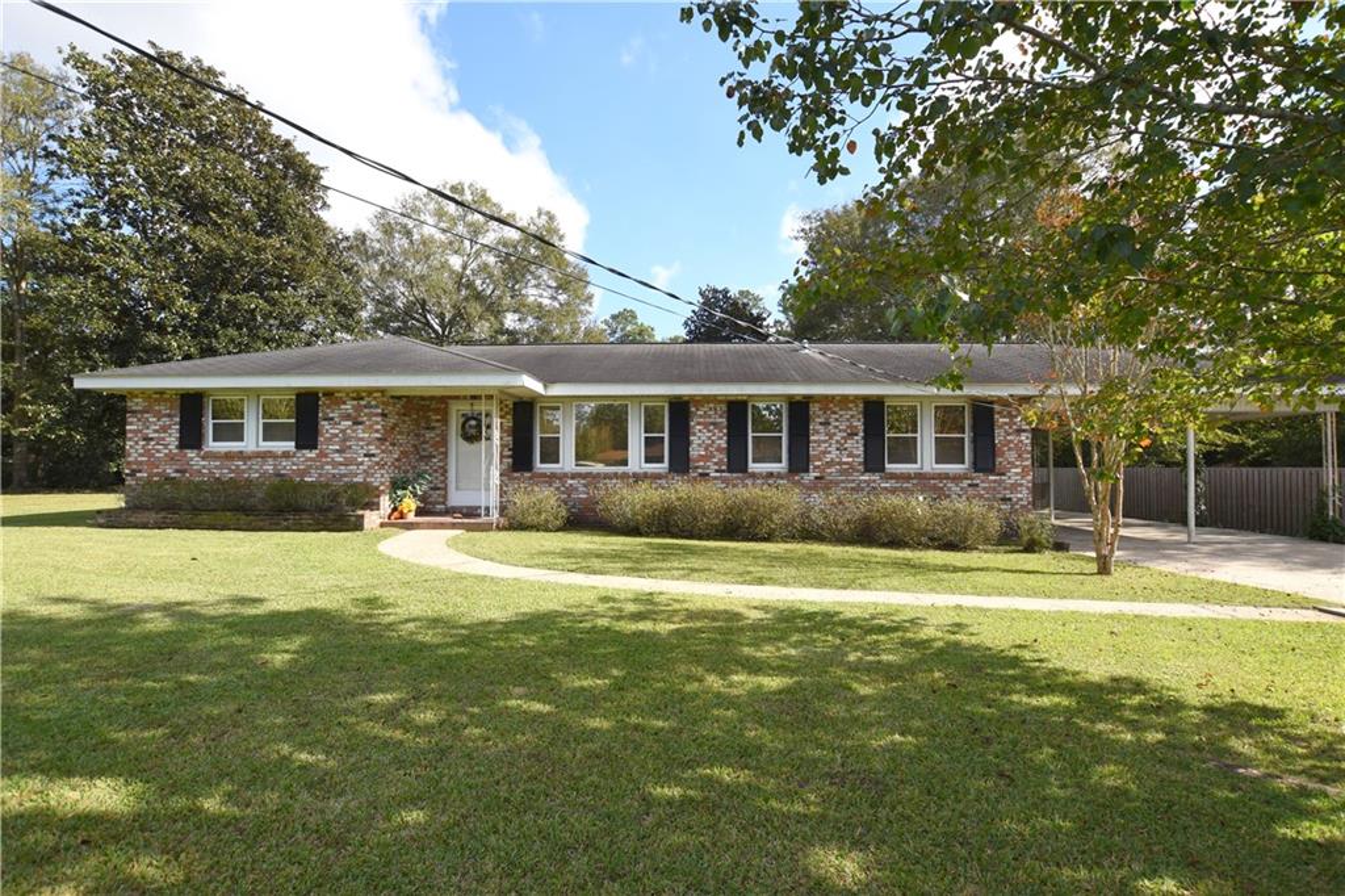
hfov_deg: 100.4
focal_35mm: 15
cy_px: 448
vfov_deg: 77.3
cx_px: 672
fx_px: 560
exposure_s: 1/500
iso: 200
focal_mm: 10
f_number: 5.6
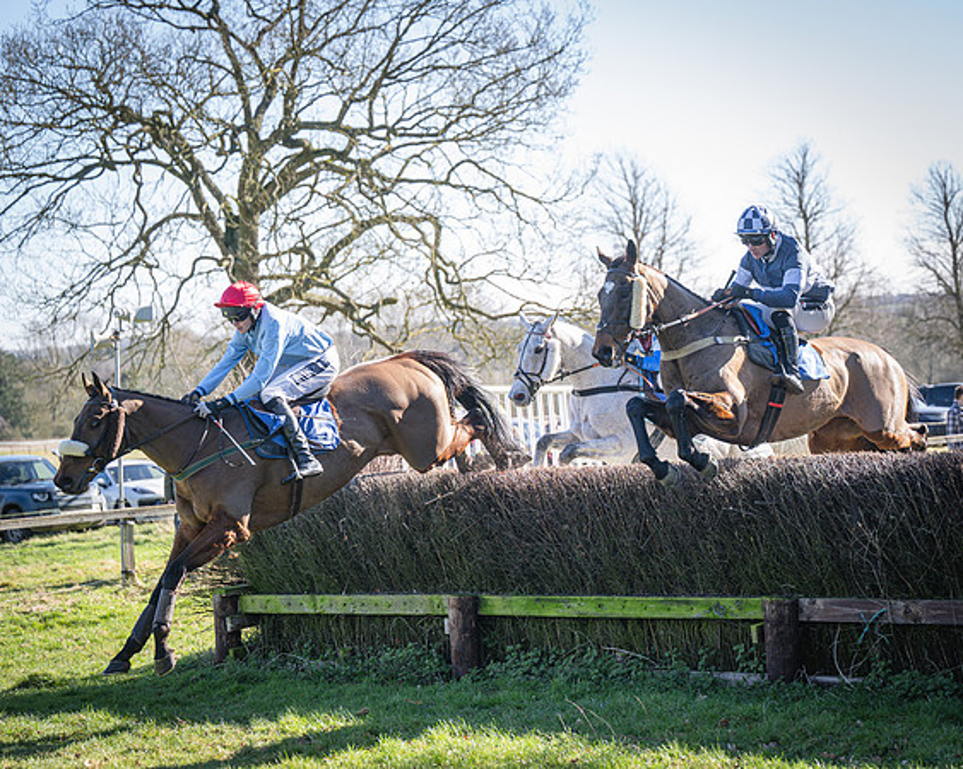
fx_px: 2246
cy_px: 384
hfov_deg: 24.2
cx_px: 578
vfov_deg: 19.4
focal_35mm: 79
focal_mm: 70
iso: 400
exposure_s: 1/1600
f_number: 2.8
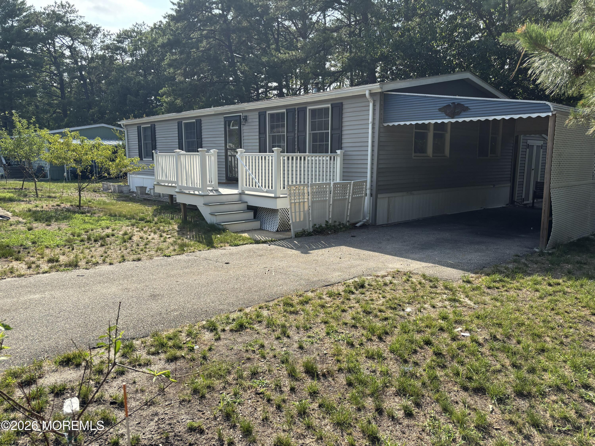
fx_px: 447
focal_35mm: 26
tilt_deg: -9.2
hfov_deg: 67.3
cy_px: 223
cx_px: 298
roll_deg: +0.1
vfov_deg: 53.1
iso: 50
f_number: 1.6
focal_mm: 5.96
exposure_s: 1/1590
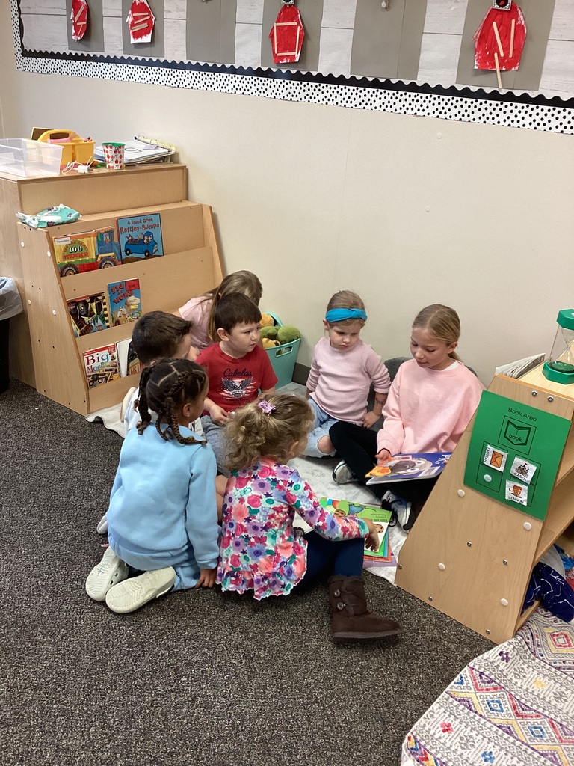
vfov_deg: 58.4
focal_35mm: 31
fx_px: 685
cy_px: 383
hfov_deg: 45.4
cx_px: 287
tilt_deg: -25.1
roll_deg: -4.4
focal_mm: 3.3
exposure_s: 1/60
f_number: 2.4
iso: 100
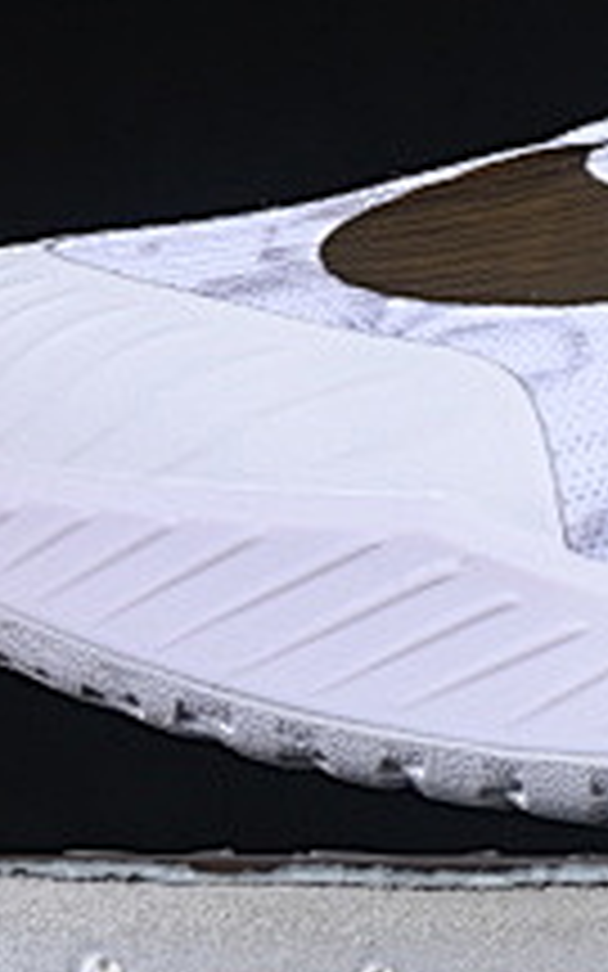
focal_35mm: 382
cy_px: -148
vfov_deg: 5.5
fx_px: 10128
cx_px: 1630
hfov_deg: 3.4
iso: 160
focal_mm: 50
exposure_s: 1/100
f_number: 8
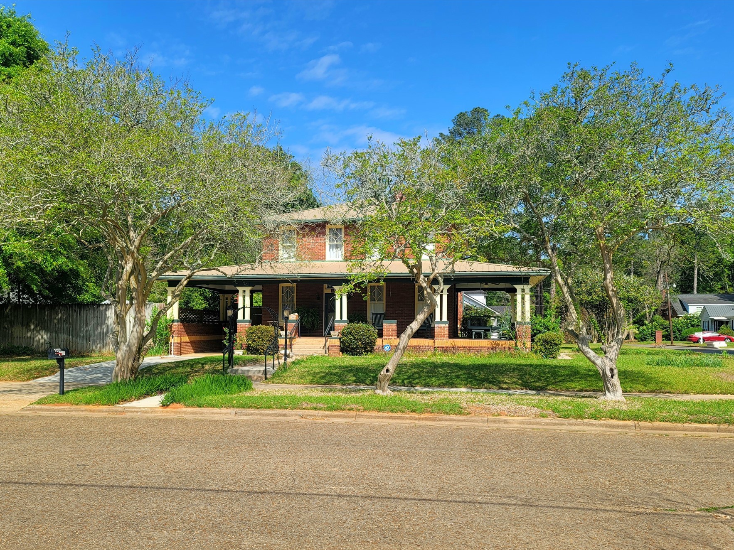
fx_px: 615
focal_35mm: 29
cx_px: 342
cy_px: 318
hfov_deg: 61.6
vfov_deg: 48.0
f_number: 1.8
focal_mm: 7
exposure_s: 1/1000
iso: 20
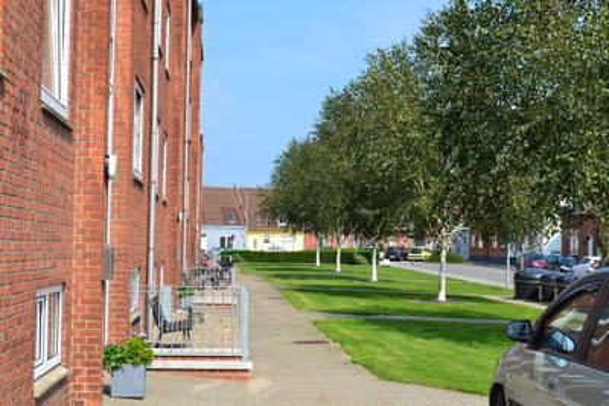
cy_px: 203
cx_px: 304
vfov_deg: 23.8
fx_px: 965
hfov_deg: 35.0
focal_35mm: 57
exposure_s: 1/400
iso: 400
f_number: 11
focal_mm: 38
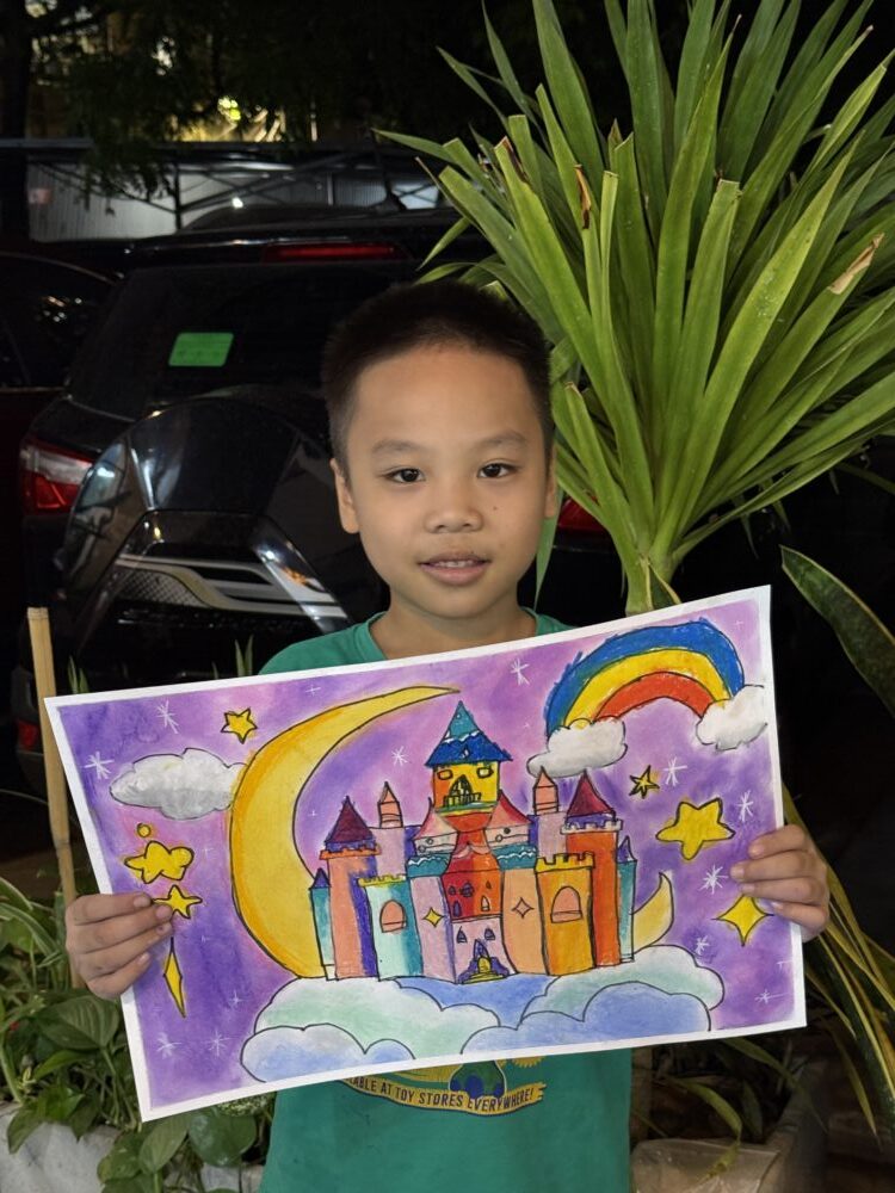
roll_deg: +0.4
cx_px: 448
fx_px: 1655
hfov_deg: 30.3
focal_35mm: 48
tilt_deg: -11.1
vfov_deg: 39.7
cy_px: 596
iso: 250
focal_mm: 6.76
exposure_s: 1/33
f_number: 1.78
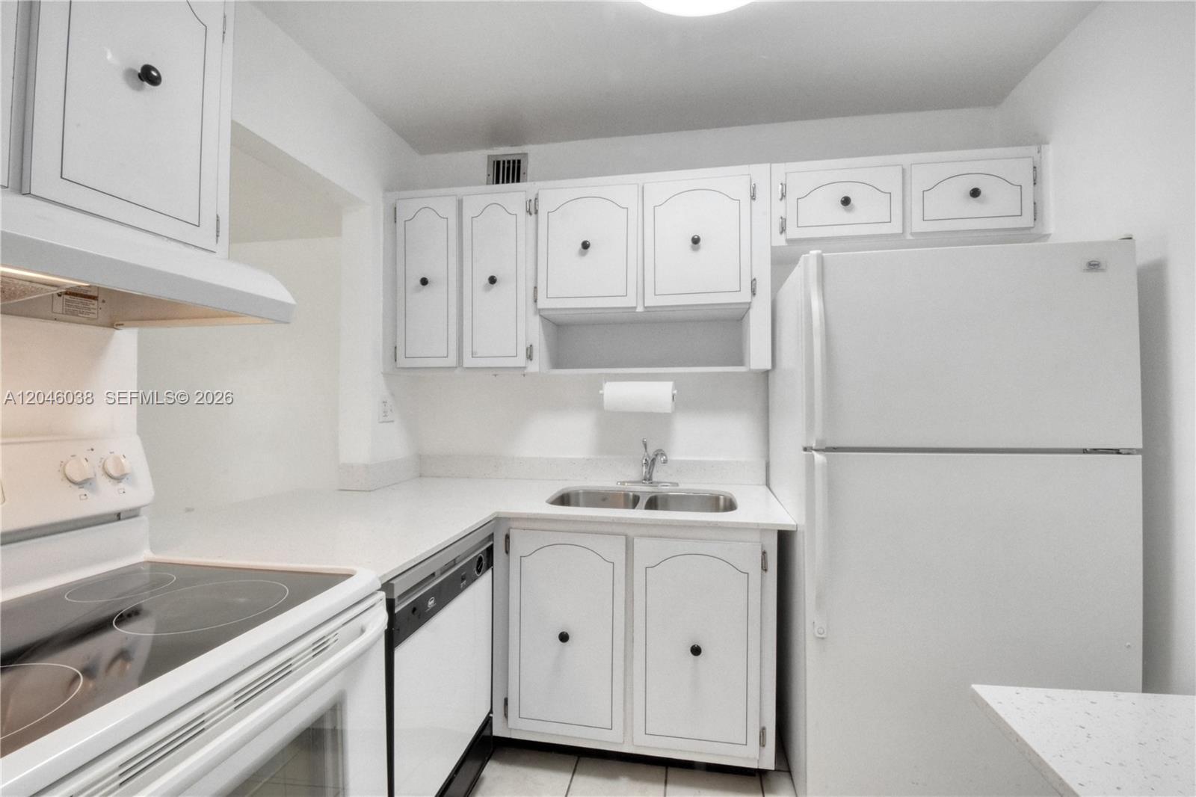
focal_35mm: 15
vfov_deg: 77.3
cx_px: 598
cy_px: 398
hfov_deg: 100.4
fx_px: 498
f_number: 22
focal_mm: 10
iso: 2500
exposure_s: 1/40
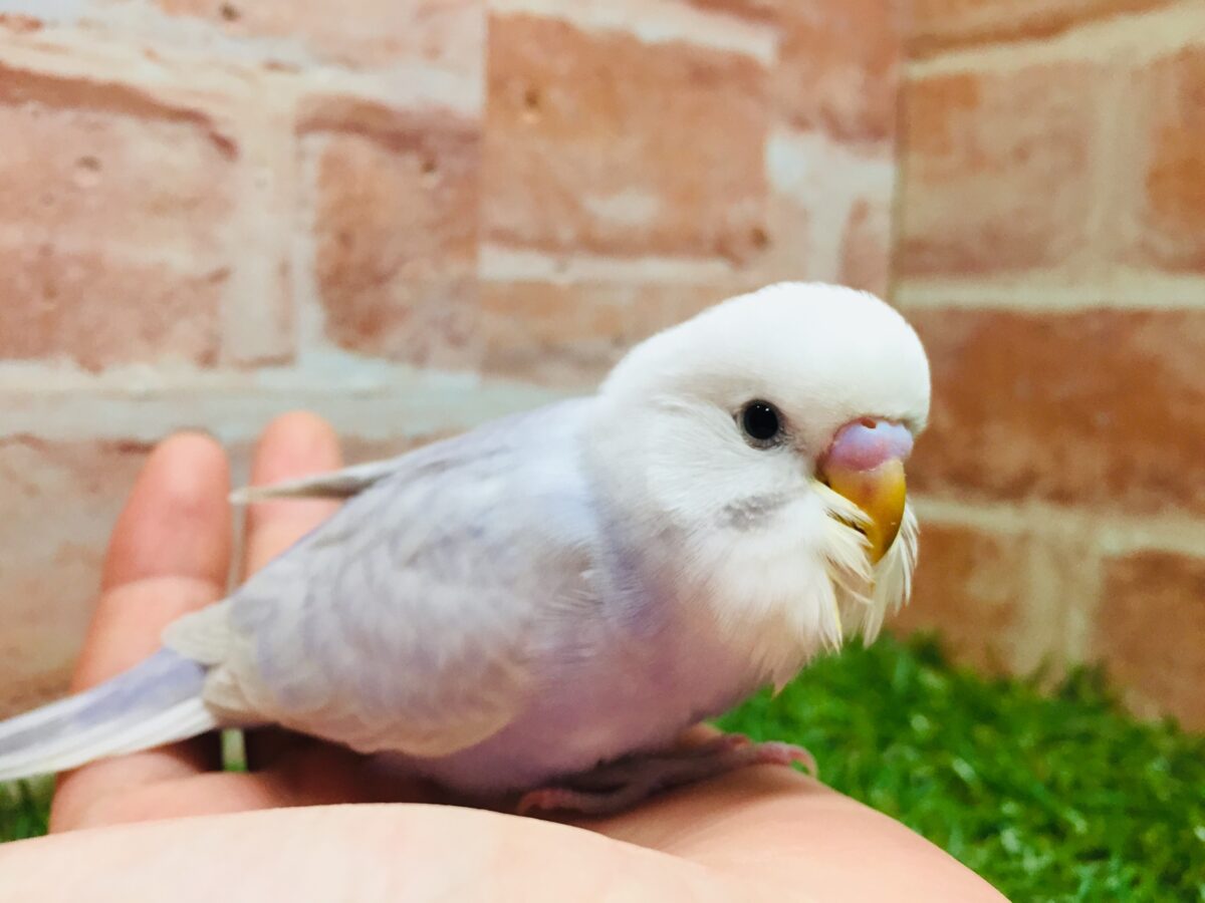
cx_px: 602
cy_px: 452
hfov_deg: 61.7
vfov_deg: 48.2
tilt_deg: -7.7
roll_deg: -1.5
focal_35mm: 29
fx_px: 1010
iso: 40
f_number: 2.2
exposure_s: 1/30
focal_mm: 4.15
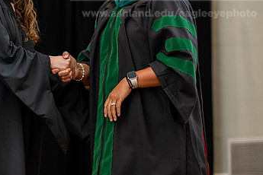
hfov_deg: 10.2
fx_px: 1476
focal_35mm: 202
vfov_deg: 6.8
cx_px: 47
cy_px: 29
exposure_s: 1/200
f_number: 3.5
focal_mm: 120
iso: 1600
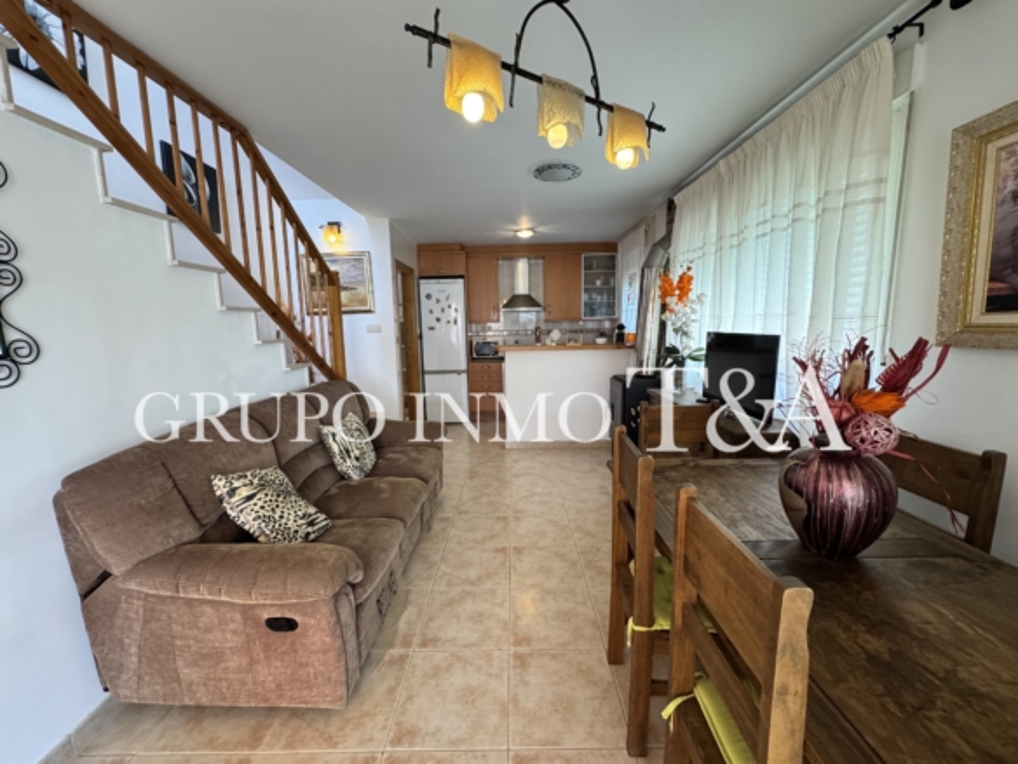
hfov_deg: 102.1
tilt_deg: -8.0
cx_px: 509
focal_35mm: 14
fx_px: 412
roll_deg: +1.8
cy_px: 382
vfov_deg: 85.7
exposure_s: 1/100
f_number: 2.2
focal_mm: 2.22
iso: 250
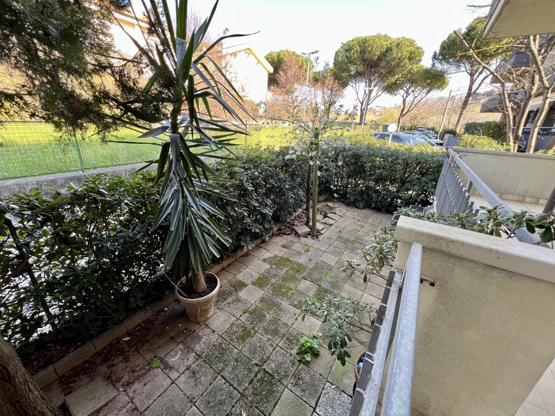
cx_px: 278
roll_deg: -2.8
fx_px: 208
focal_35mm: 13
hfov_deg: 106.2
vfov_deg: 89.9
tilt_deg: -21.5
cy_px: 208
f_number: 1.8
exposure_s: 1/99
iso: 64
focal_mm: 1.57
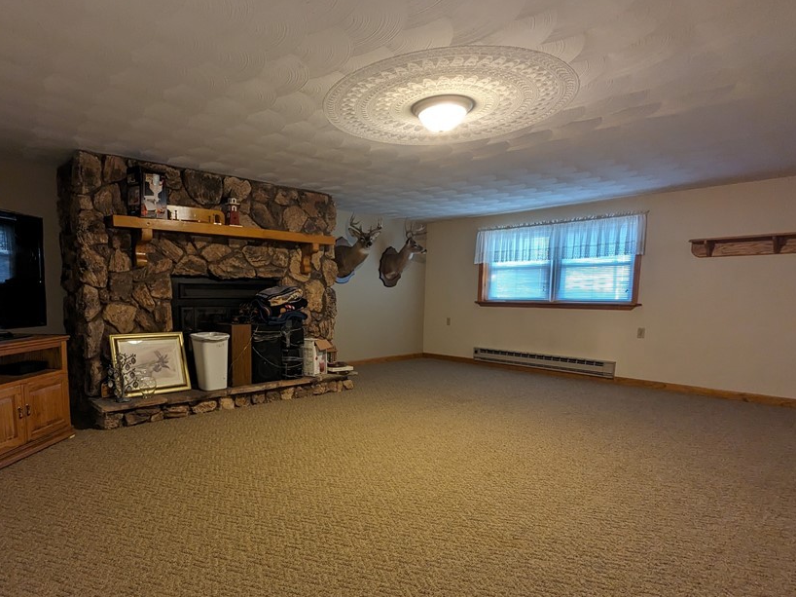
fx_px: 460
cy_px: 349
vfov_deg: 65.5
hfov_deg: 80.7
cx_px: 316
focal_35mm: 20
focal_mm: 2.35
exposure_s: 1/24
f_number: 2.2
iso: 203
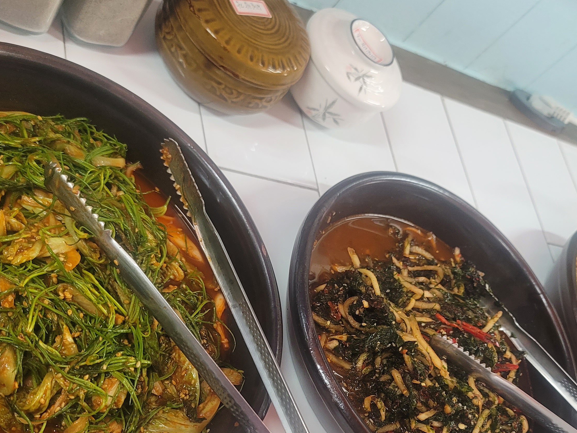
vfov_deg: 31.8
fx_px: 750
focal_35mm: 45
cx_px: 322
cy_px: 301
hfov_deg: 42.0
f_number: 1.8
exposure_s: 1/120
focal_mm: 7
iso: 320
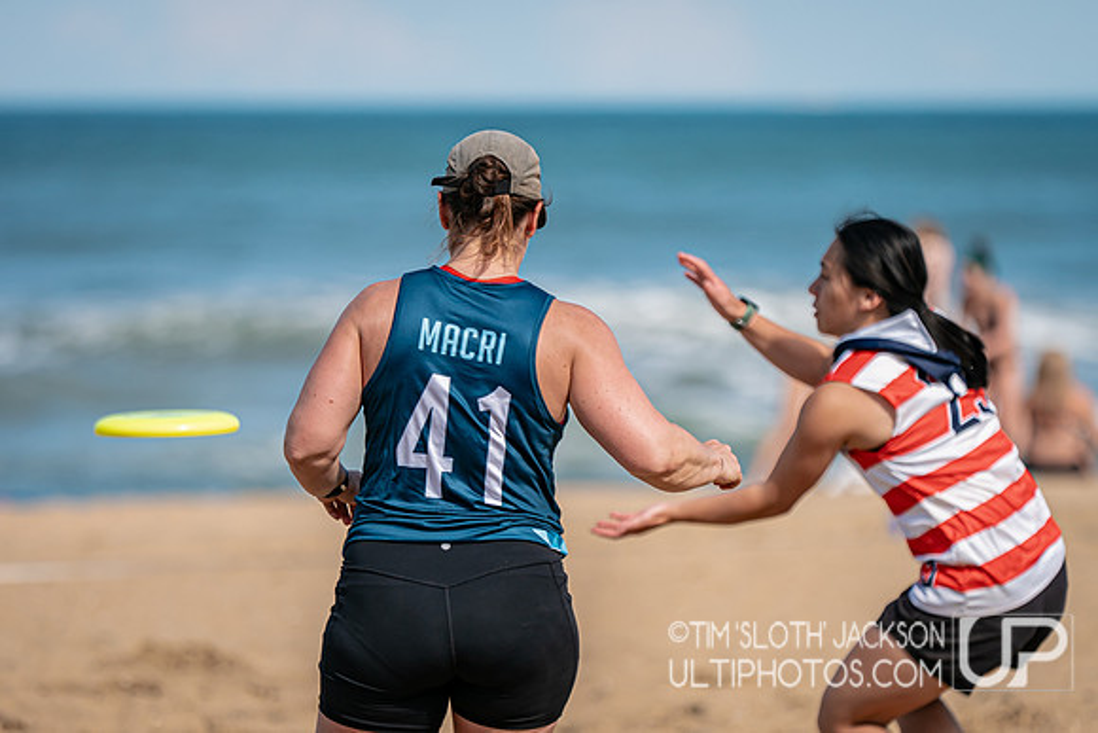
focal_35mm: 286
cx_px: 599
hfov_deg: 7.2
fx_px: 8735
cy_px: 506
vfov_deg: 4.8
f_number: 2.8
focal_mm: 200
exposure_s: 1/3200
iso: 160
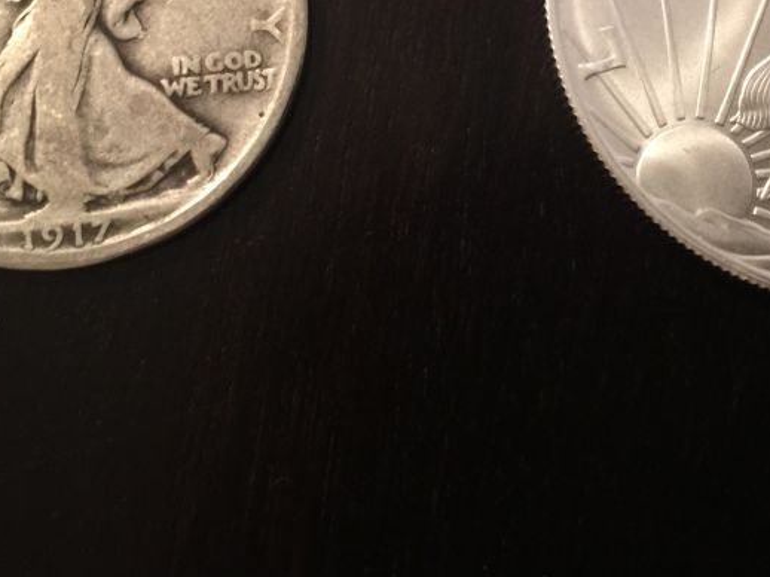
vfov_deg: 25.1
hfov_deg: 34.1
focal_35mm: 56
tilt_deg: -80.1
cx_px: 513
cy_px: 31
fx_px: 1245
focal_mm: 4.15
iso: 125
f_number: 2.2
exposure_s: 1/8
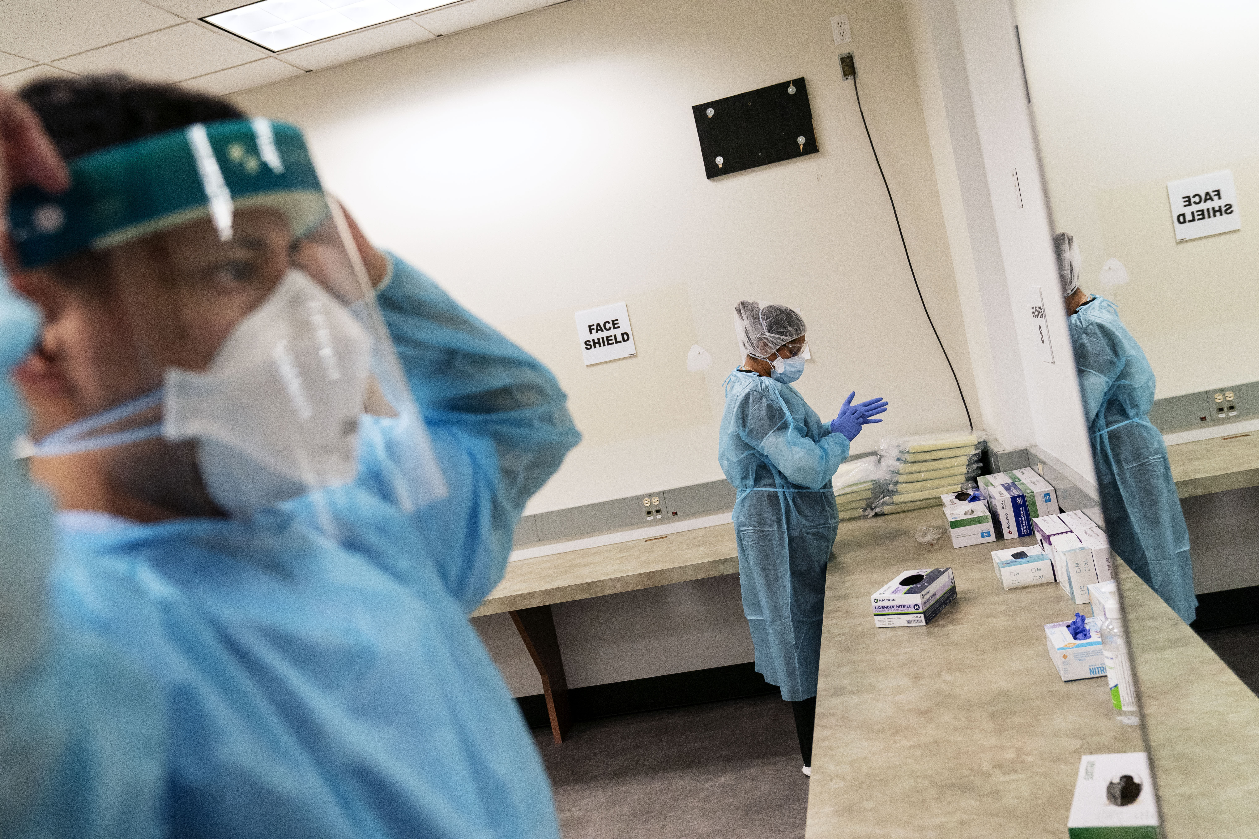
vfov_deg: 40.0
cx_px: 630
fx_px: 1154
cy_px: 420
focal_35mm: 33
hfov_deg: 57.2
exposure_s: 1/250
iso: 3200
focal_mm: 33
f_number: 4
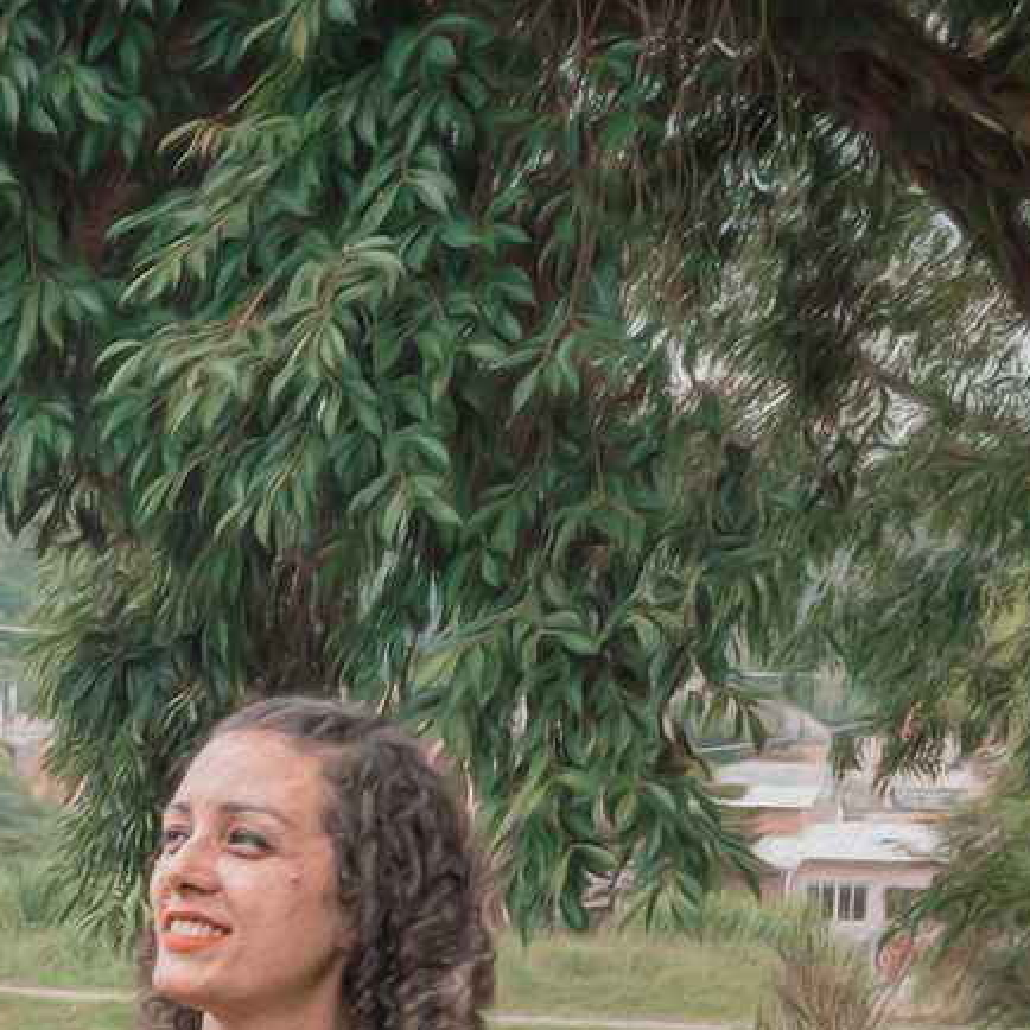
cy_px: 1209
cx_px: -19
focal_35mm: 127
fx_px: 4275
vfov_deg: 13.4
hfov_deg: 13.5
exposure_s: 1/160
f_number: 5.6
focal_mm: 24
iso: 200
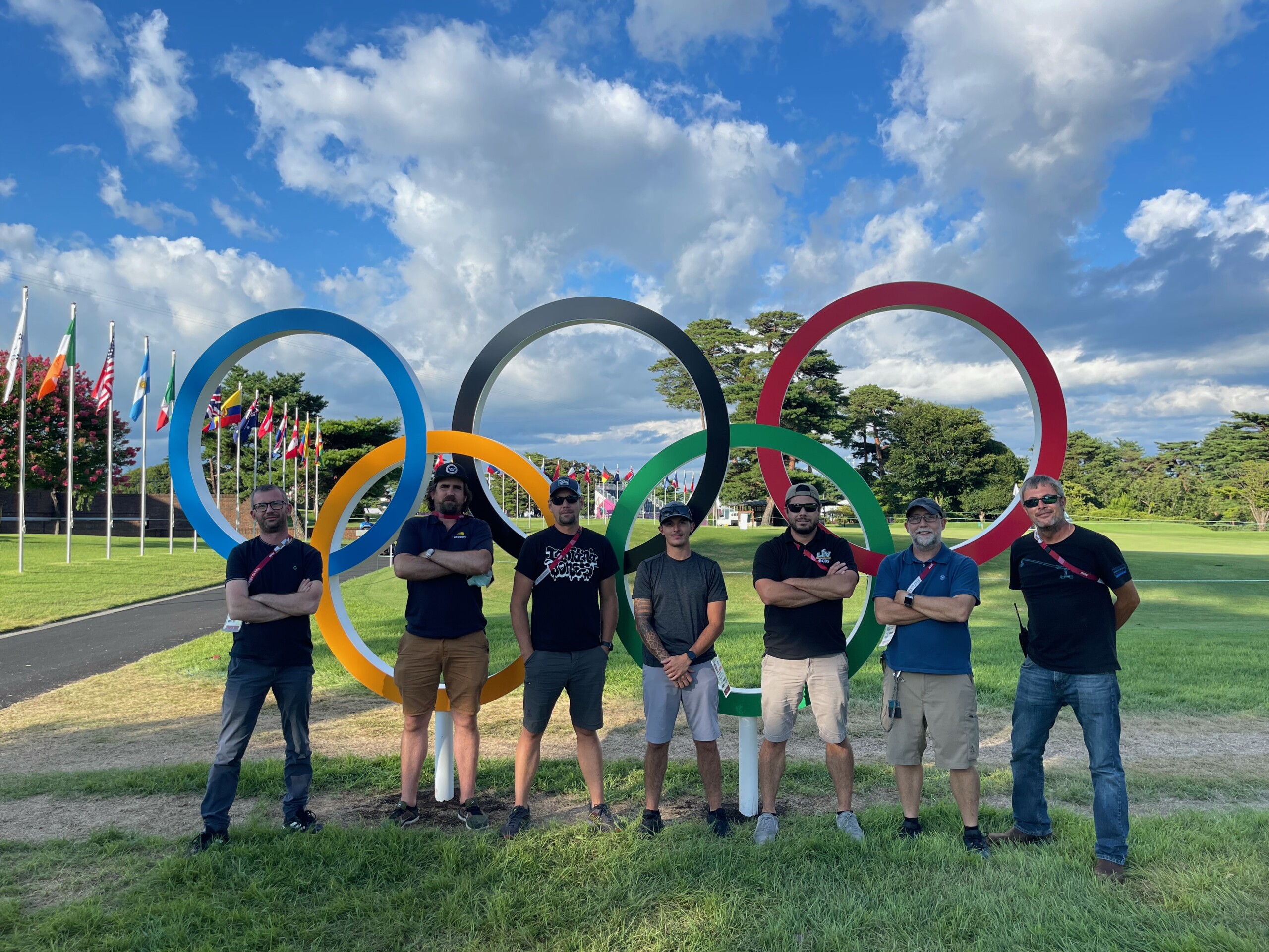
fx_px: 953
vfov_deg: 53.1
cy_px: 476
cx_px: 634
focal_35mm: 26
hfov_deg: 67.3
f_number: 1.6
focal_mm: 5.1
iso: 32
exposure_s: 1/1689
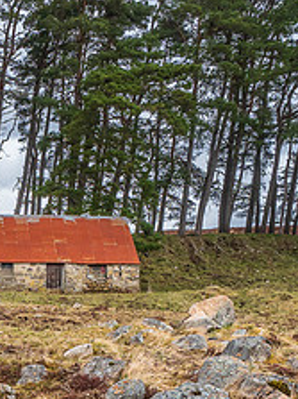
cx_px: -64
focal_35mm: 63
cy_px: 382
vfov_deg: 29.1
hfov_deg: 21.5
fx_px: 724
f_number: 7.1
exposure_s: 1/80
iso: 400
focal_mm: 12
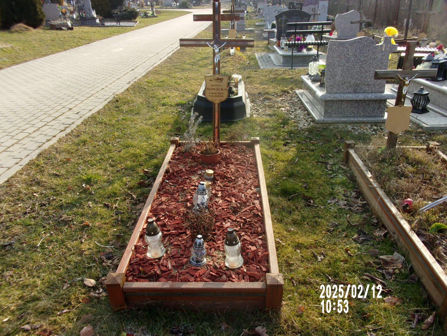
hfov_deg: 63.4
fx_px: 362
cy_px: 168
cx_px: 224
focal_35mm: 28
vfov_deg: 49.7
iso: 80
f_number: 10.8
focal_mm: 5.1
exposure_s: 1/38
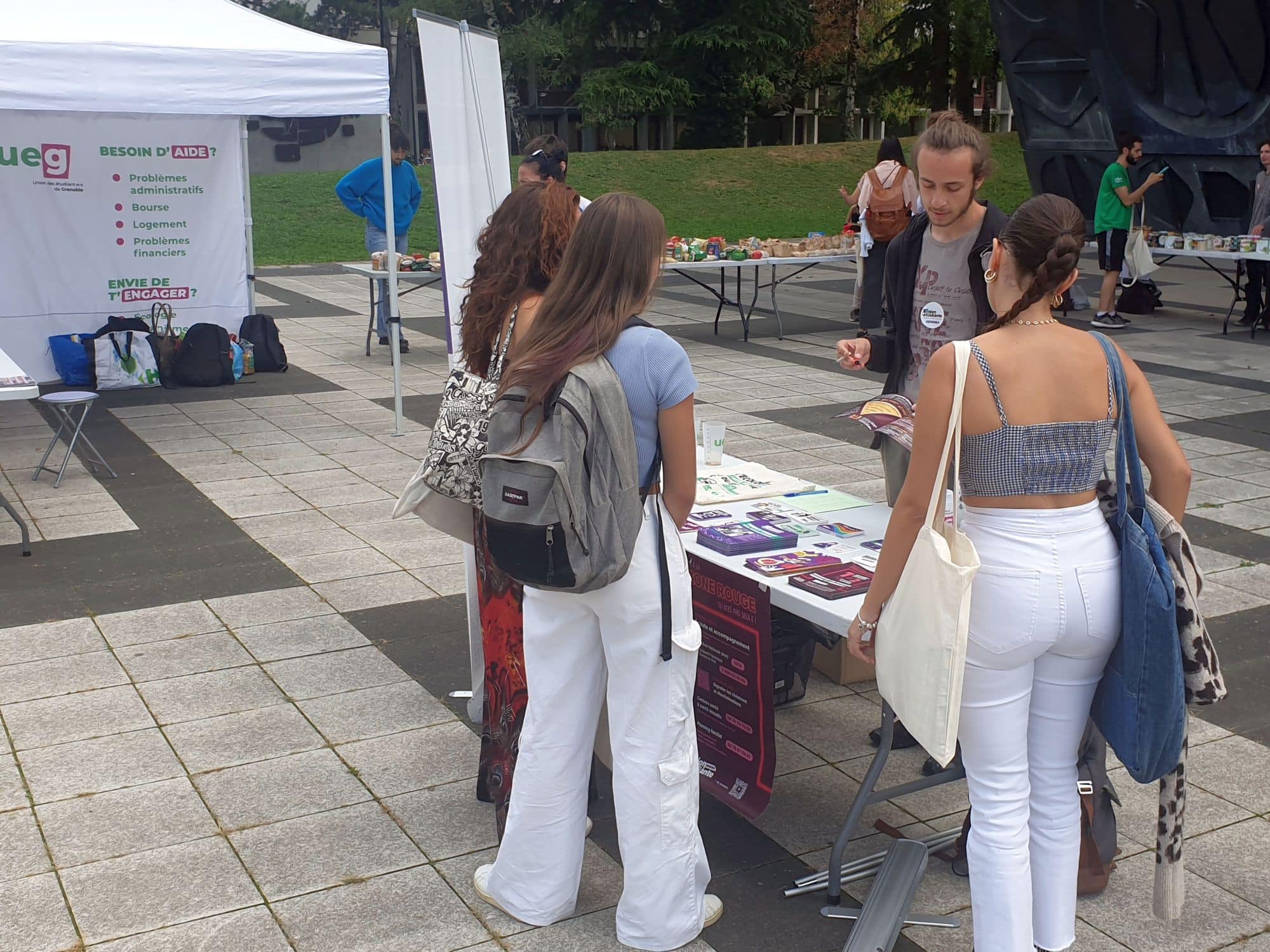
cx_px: 635
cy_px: 476
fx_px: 954
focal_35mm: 26
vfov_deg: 53.1
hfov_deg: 67.3
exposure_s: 1/556
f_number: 2.4
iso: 50
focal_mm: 4.3
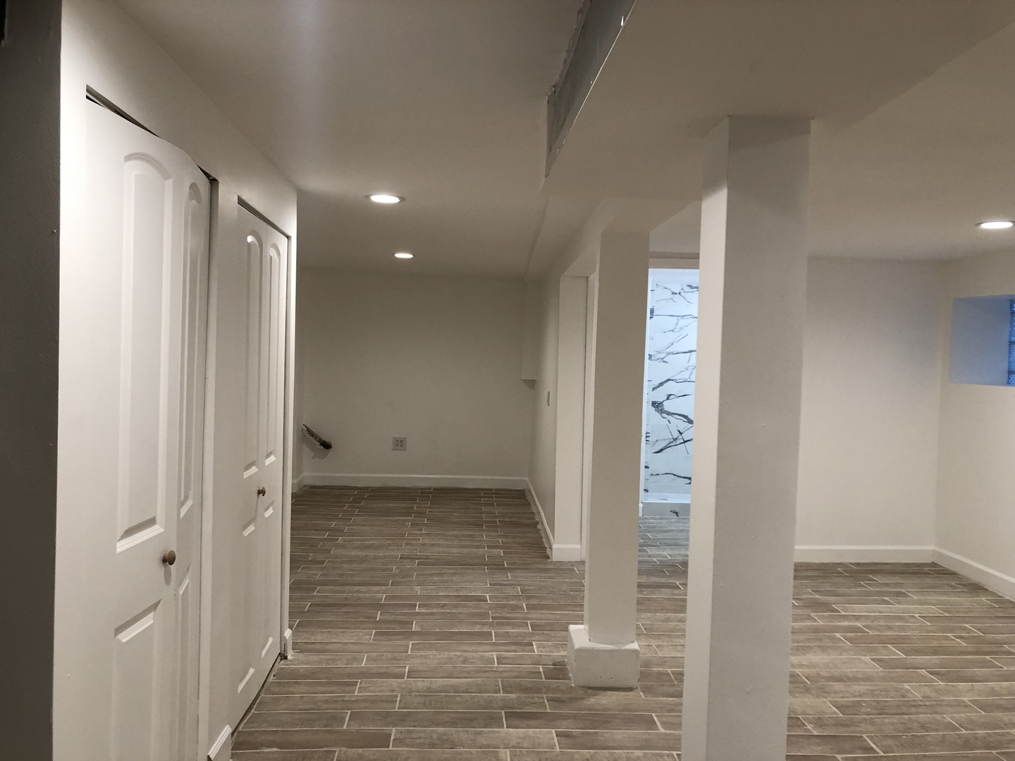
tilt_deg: -2.3
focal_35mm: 28
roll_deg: -0.9
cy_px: 380
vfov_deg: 49.7
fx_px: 821
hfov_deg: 63.4
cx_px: 508
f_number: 1.8
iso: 32
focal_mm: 4
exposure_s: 1/24
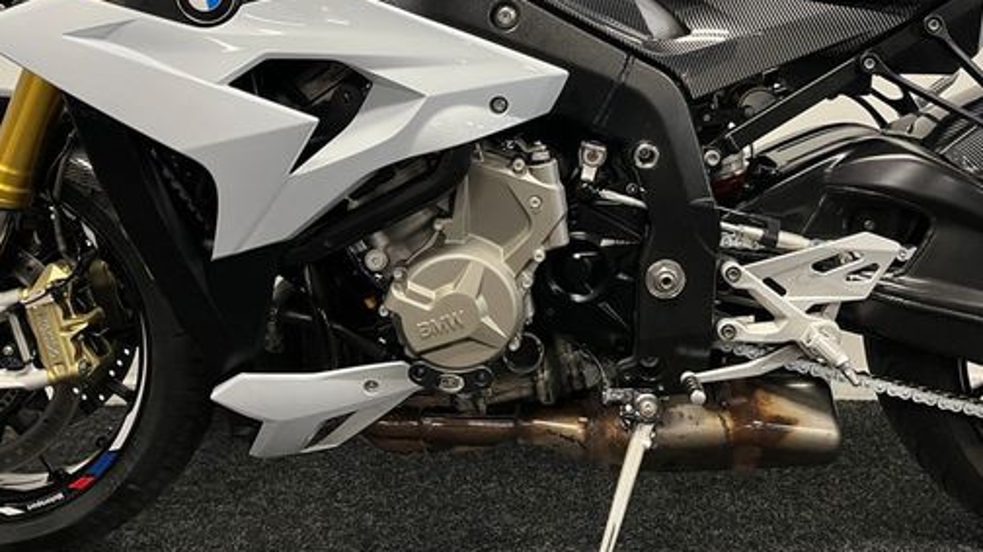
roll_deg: +0.5
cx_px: 577
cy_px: 137
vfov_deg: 32.2
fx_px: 938
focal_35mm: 36
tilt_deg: -5.5
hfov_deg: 55.0
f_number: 1.6
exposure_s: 1/50
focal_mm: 5.1
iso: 160
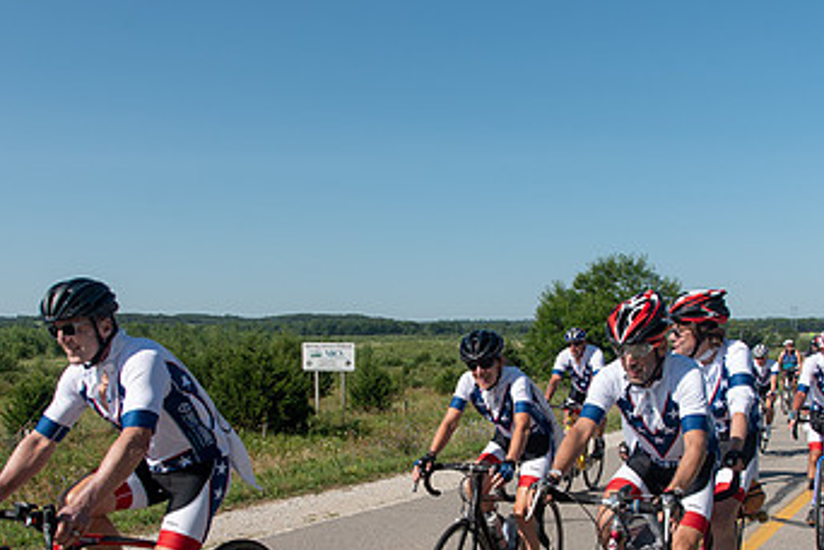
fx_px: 961
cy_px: 438
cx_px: 467
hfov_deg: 46.3
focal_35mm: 42
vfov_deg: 31.1
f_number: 6.3
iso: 200
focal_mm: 24
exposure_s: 1/640
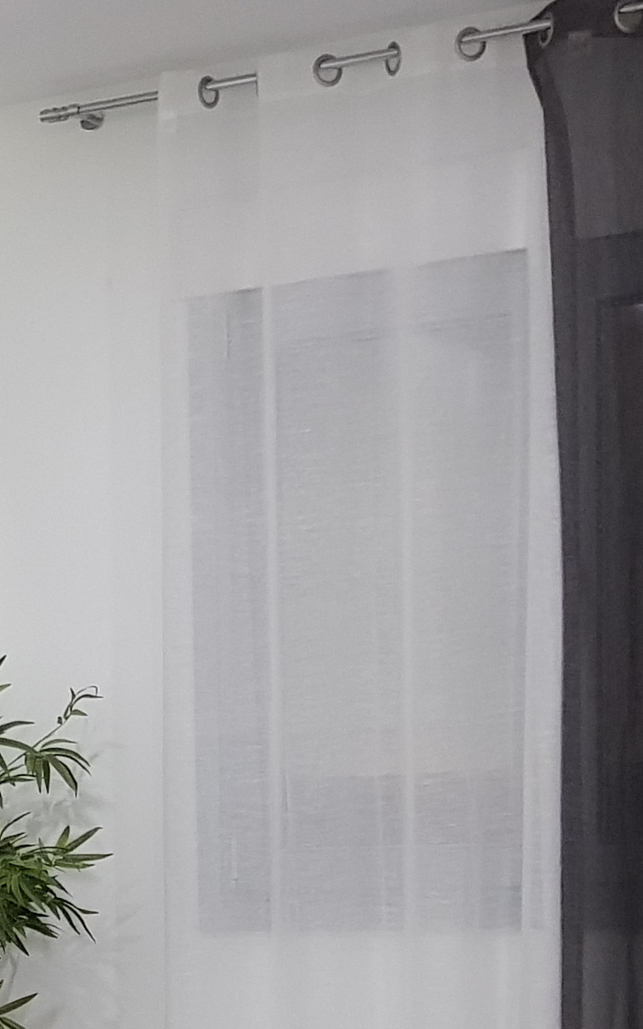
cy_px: 1091
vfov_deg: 22.2
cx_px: -350
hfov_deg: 13.7
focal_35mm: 89
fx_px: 2497
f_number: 1.7
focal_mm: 4.2
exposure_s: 1/33
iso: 250
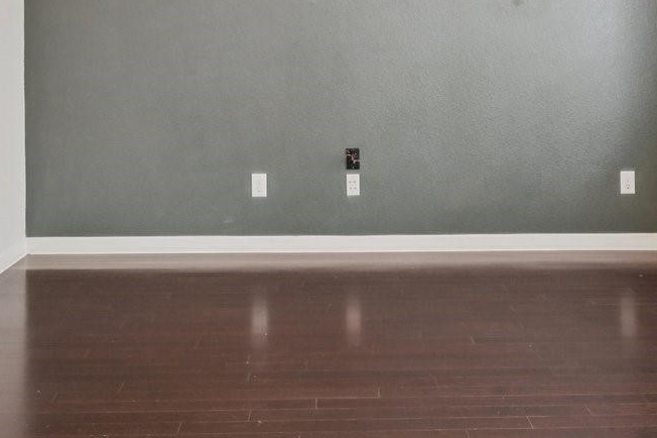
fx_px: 803
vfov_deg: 28.9
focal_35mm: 44
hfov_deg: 44.4
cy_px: 22
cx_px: 373
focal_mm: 14
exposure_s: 1/20
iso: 250
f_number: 9
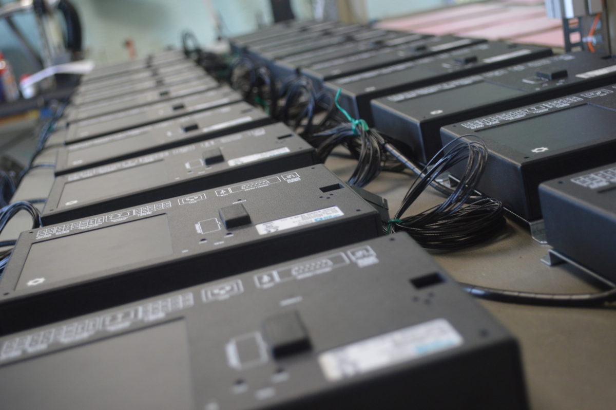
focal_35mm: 51
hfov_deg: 38.9
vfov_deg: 26.4
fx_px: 872
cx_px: 308
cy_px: 205
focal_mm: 34
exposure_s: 1/60
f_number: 5
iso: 800
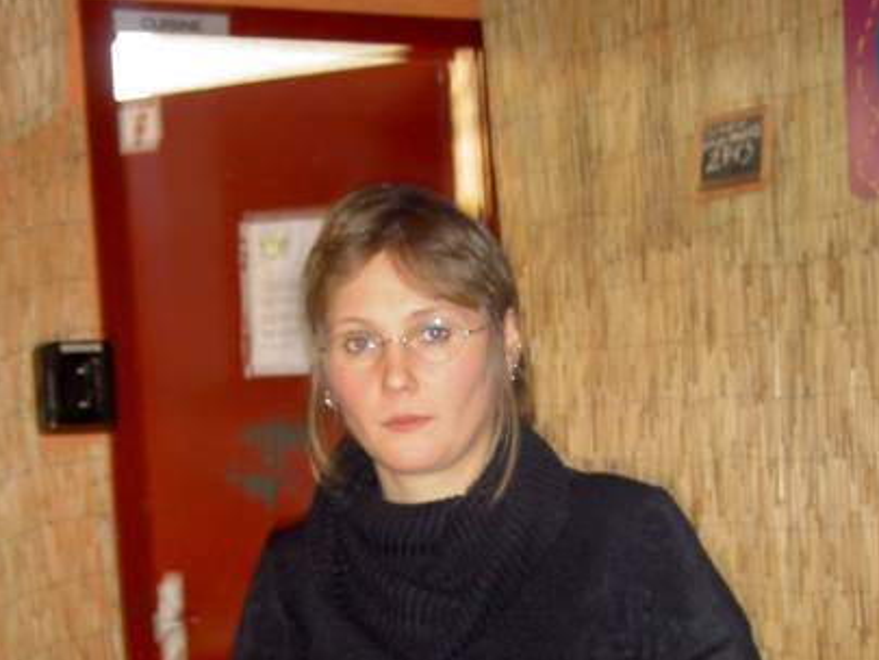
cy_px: 634
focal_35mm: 77
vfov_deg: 18.7
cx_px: 399
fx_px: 1956
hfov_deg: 25.3
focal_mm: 8
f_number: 2.8
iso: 100
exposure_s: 1/8
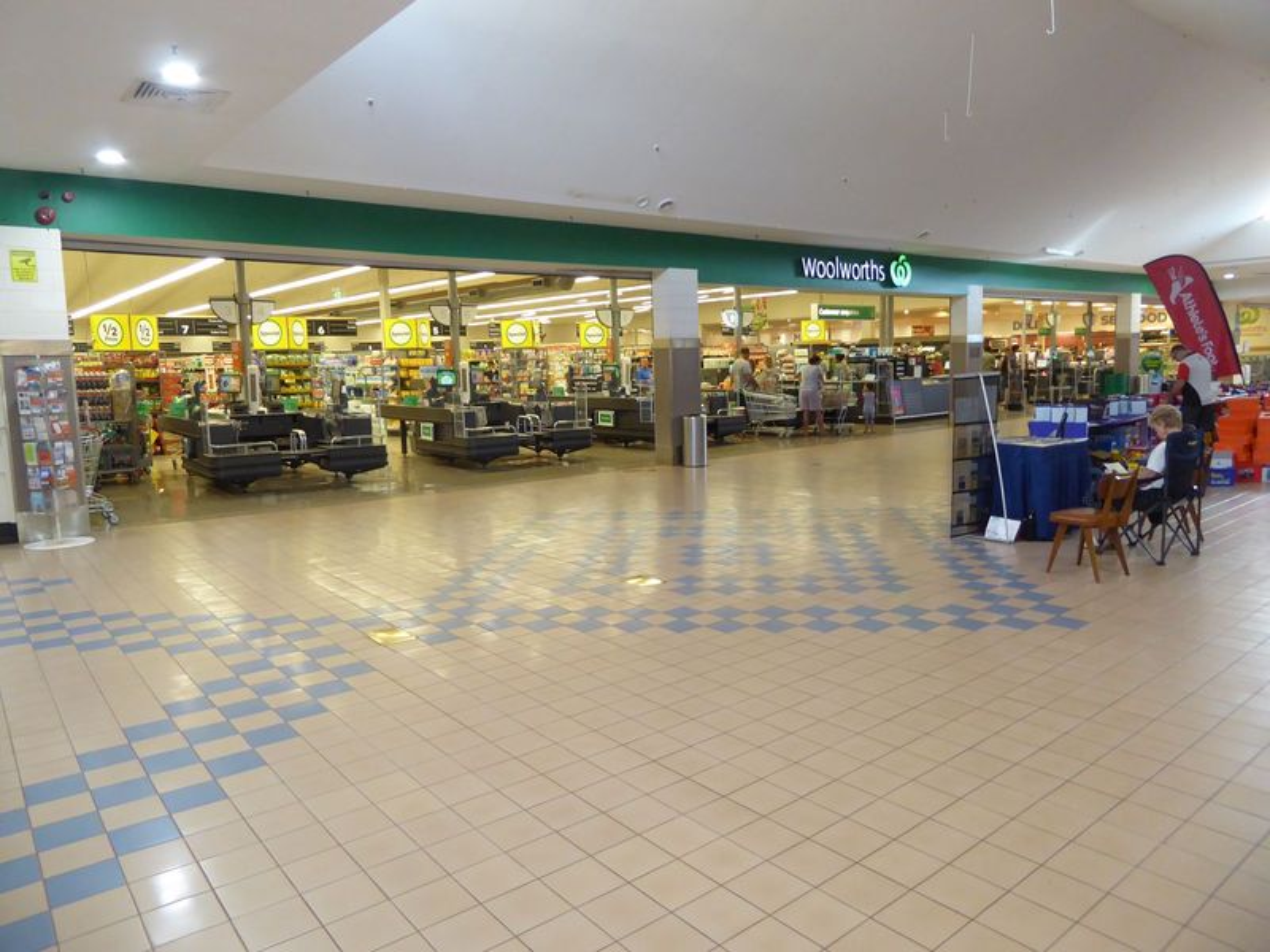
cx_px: 635
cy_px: 476
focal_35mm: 25
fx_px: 917
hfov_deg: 69.4
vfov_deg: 54.9
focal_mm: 4.3
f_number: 3.3
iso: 400
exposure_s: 1/30
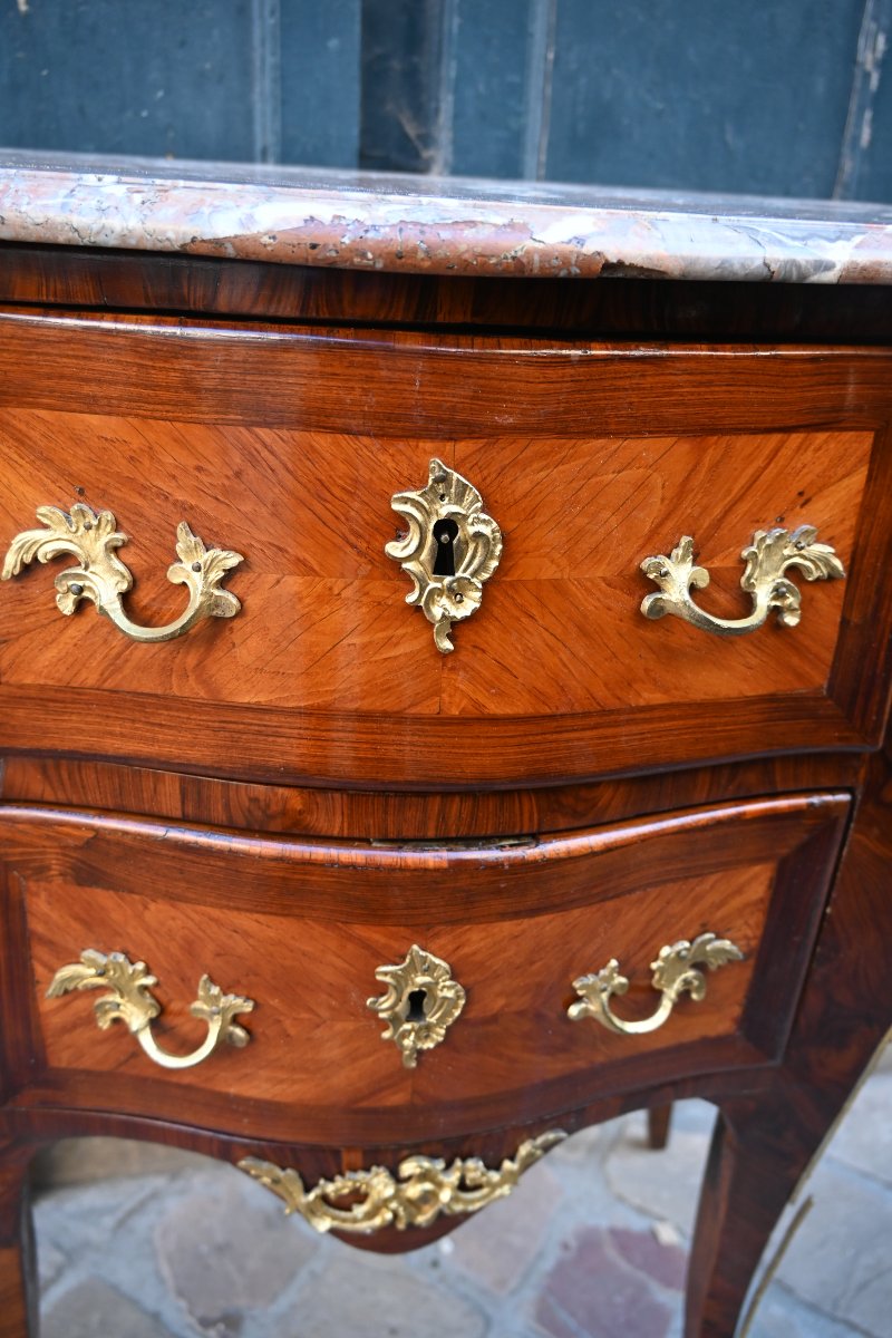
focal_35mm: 29
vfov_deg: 63.2
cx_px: 446
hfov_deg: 44.6
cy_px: 669
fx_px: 1087
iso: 500
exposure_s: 1/125
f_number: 3.5
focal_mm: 19.5
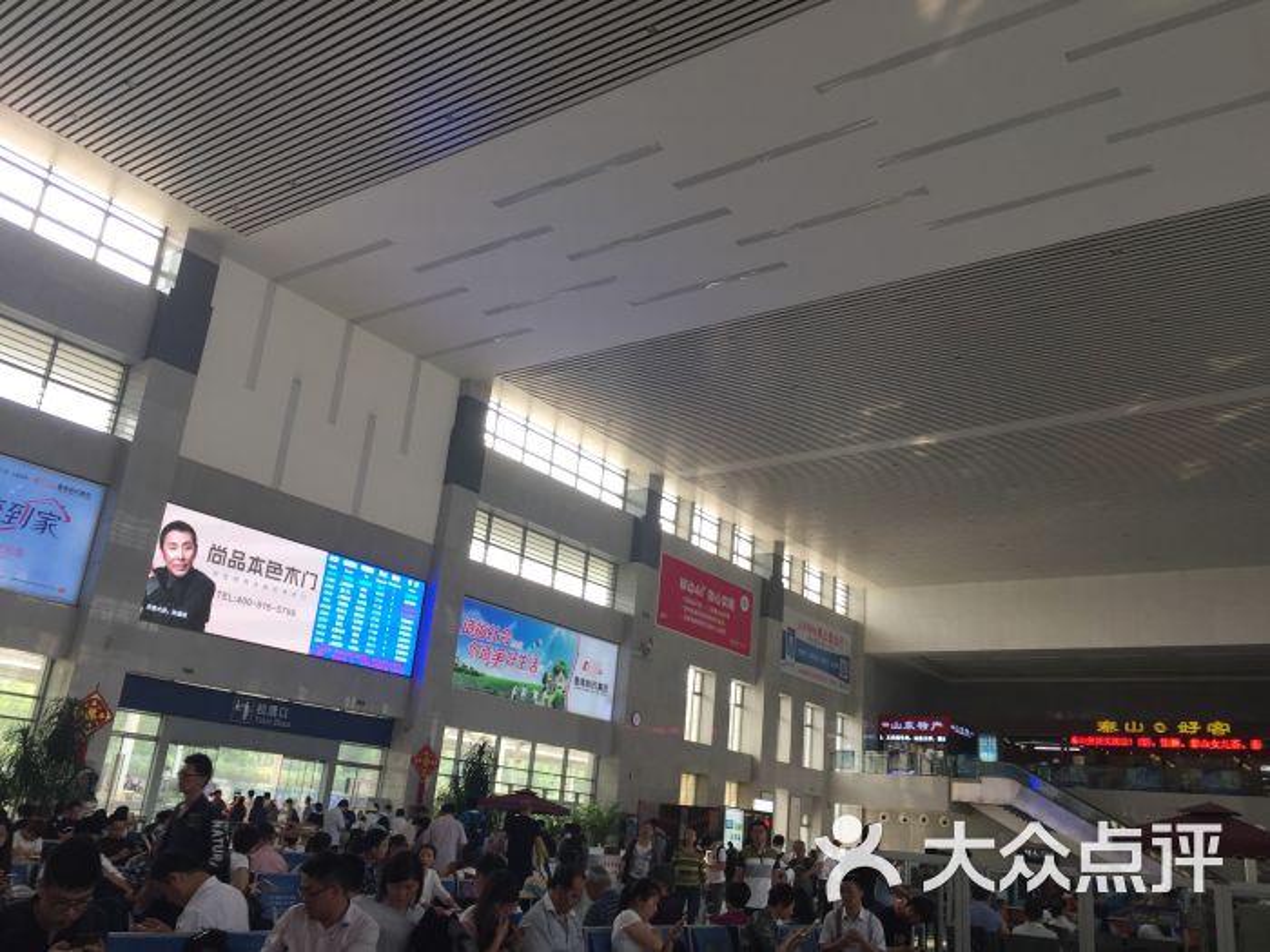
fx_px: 1064
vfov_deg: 48.2
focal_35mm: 29
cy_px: 476
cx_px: 635
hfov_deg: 61.7
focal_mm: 4.15
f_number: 2.2
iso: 32
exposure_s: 1/102
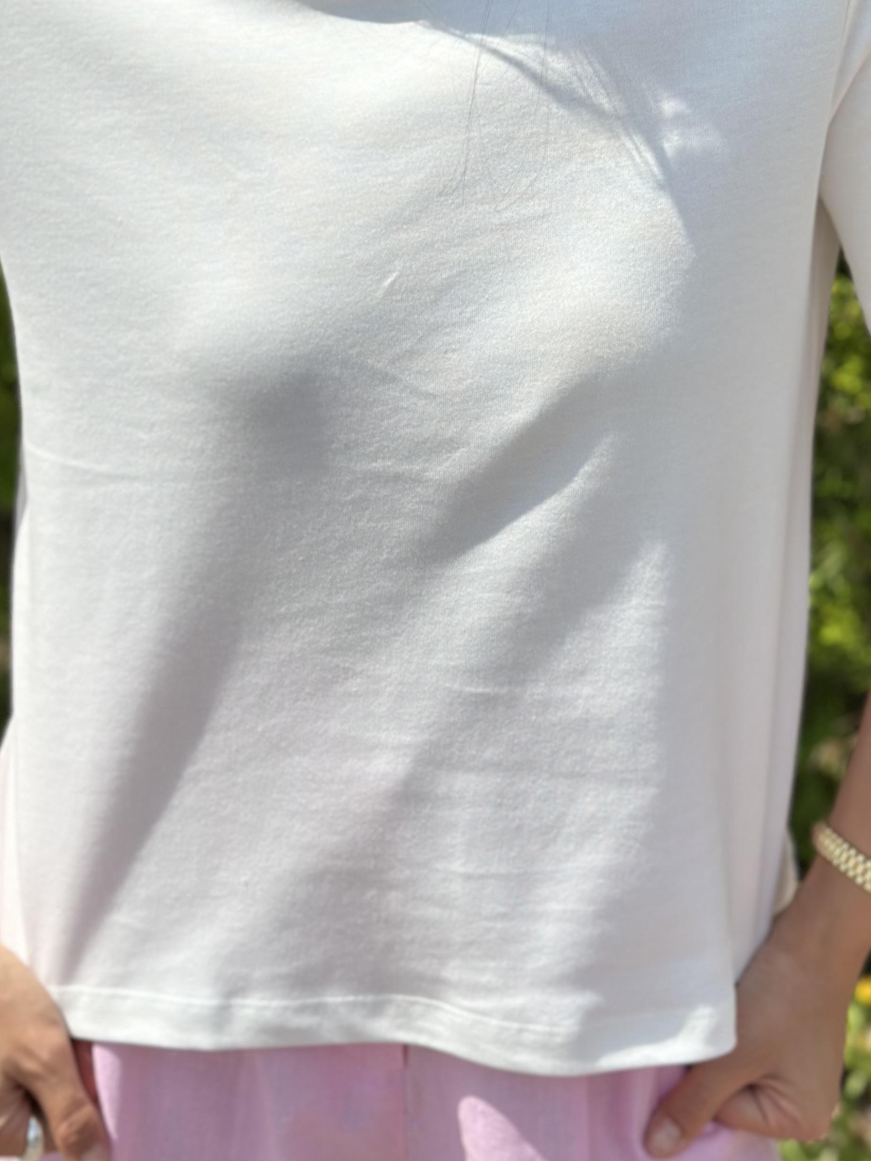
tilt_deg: -22.8
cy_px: 358
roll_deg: -2.0
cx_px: 447
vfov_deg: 24.6
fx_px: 2651
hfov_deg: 18.7
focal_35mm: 79
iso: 100
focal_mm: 6.86
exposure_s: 1/6211
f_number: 1.78
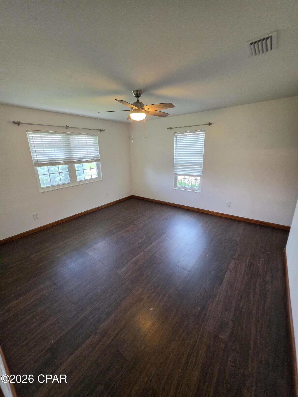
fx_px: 149
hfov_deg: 89.9
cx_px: 149
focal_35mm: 13
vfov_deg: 106.2
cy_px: 198
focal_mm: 2.2
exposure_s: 1/120
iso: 250
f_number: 1.9
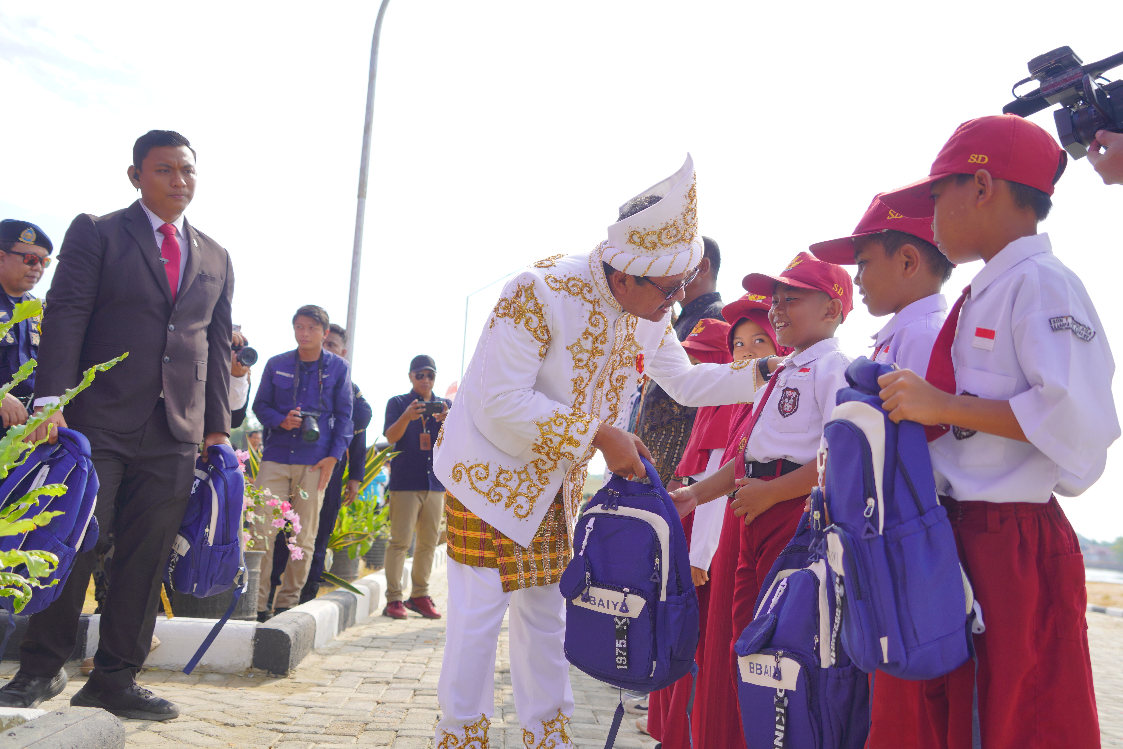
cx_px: 562
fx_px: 1092
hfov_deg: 54.4
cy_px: 374
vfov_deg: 37.9
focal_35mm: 35
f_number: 4.5
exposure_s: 1/320
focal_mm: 35
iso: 100
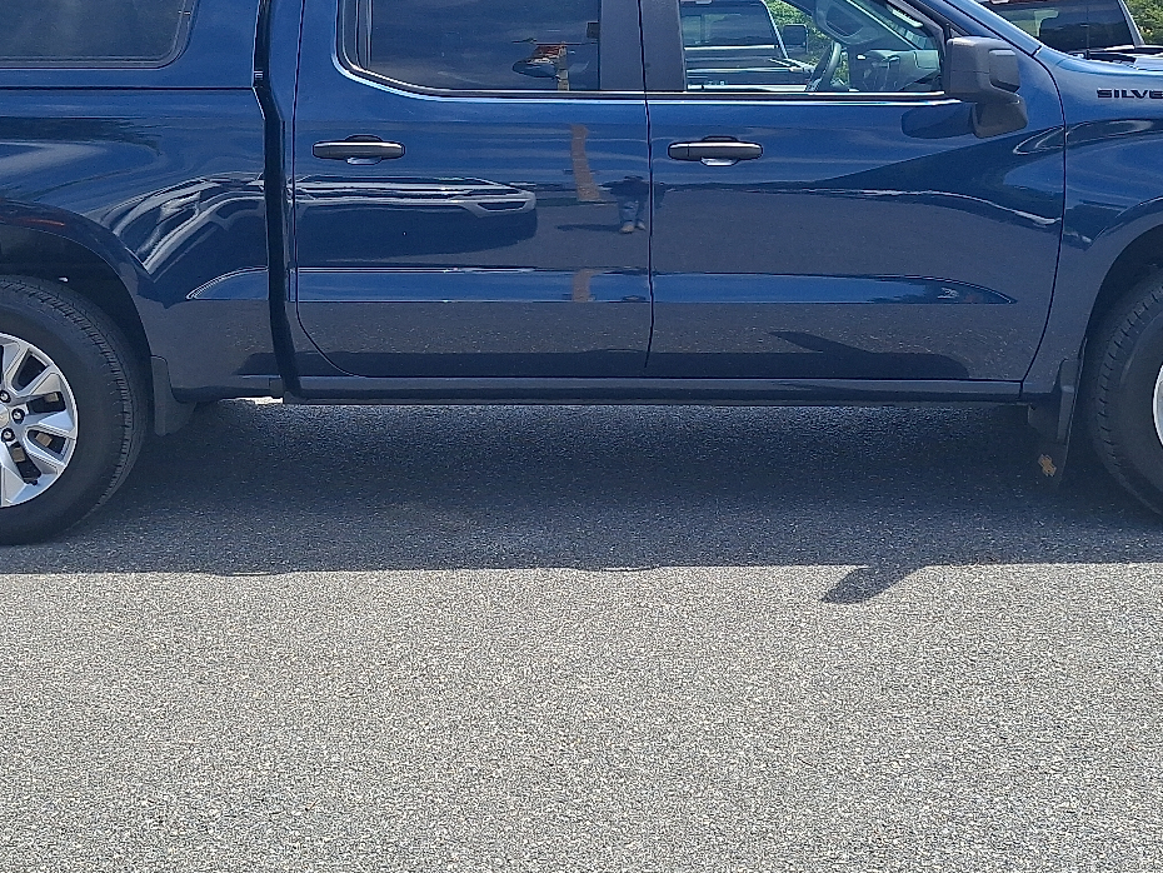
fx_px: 1445
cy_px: 273
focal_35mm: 43
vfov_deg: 33.2
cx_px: 570
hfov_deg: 43.8
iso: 30
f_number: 1.8
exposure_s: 1/1667
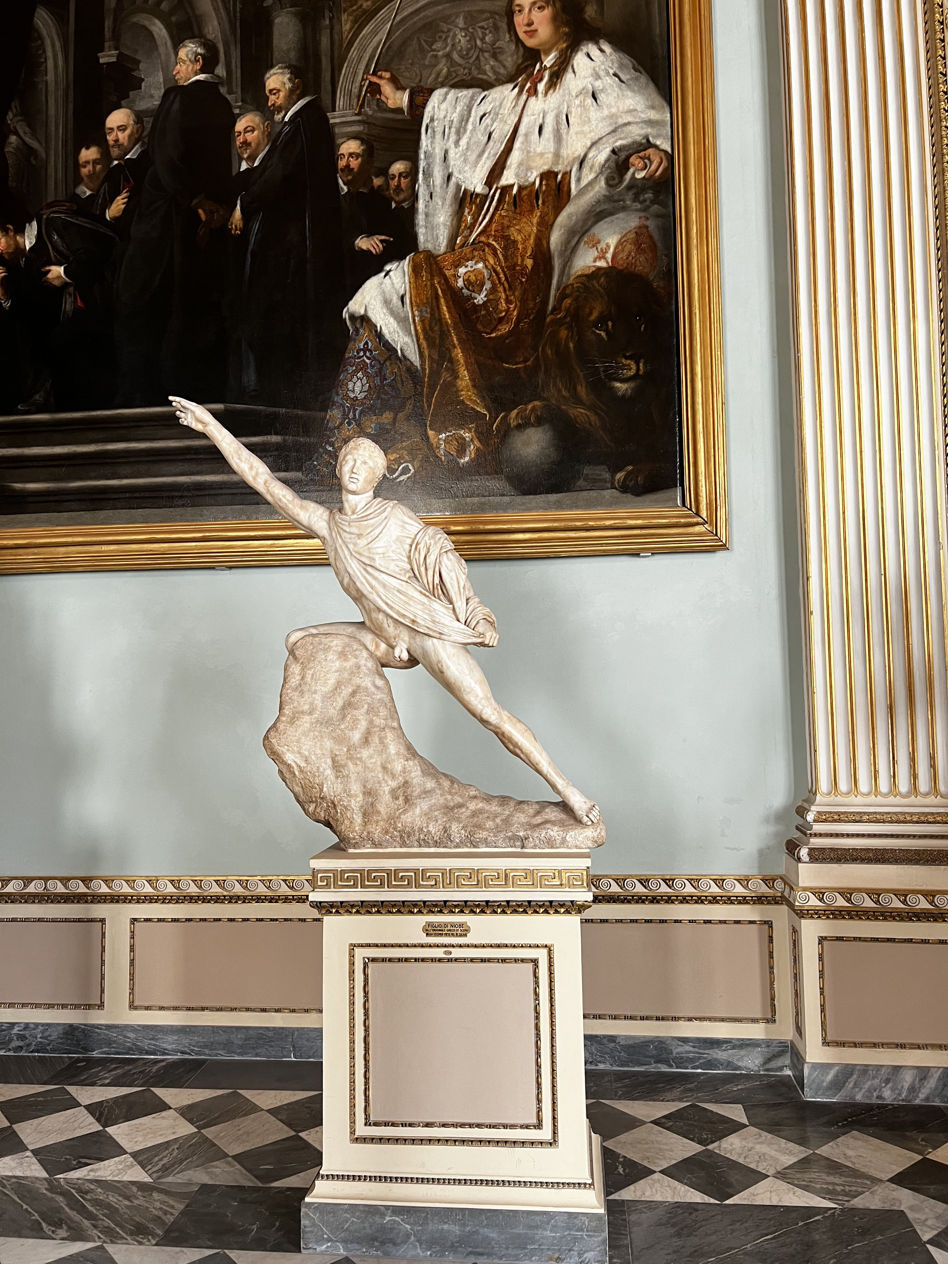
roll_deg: +0.5
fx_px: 949
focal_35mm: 26
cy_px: 632
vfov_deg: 67.3
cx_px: 474
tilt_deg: +3.8
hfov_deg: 53.1
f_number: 1.5
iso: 100
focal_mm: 5.7
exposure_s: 1/50
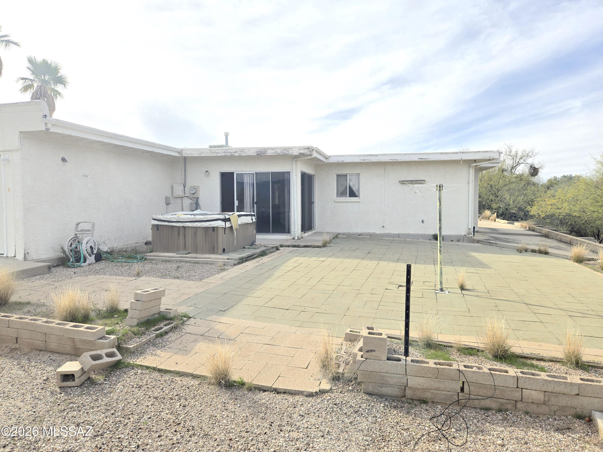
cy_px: 226
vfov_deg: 58.9
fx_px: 401
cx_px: 302
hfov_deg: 73.9
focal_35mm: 23
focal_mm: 5.4
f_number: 1.8
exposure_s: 1/2384
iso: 25
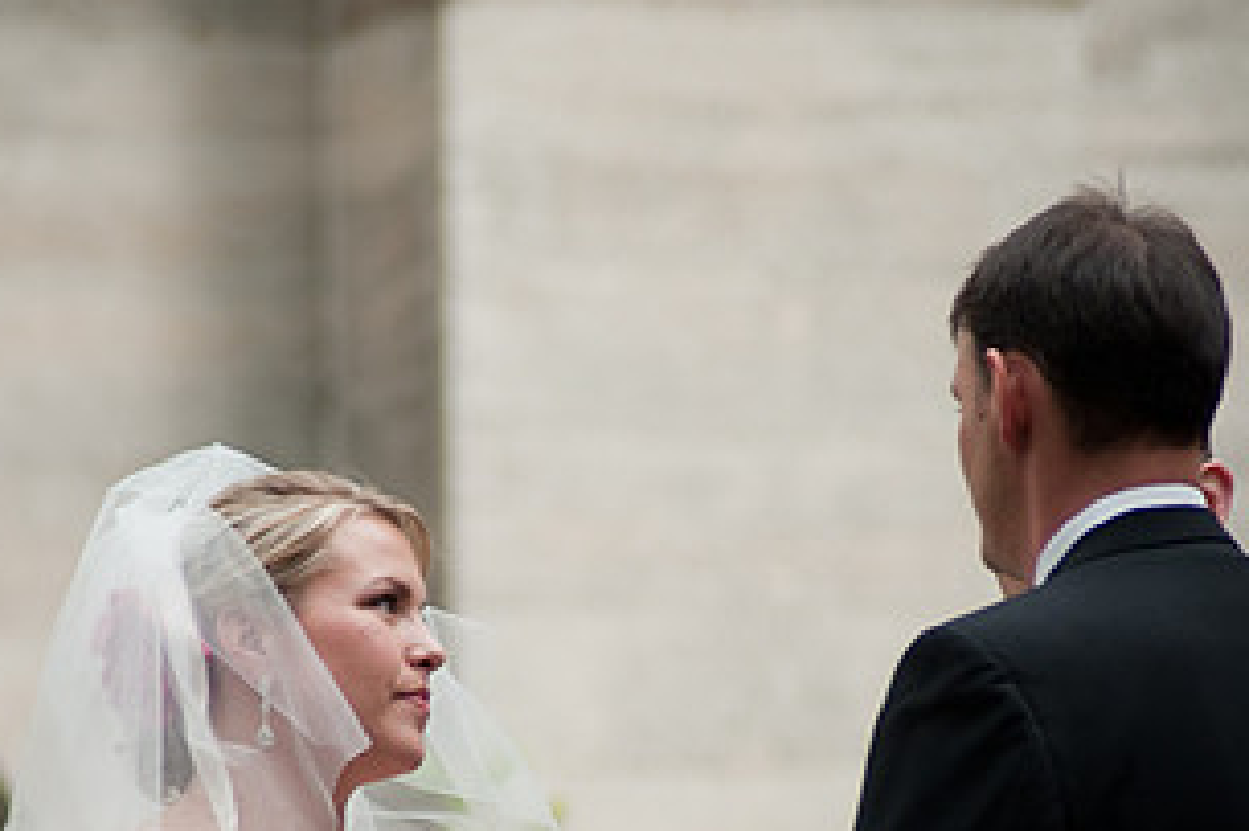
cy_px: 774
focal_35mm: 380
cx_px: 602
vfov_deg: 3.6
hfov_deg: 5.4
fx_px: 13176
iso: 400
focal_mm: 200
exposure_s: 1/125
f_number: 5
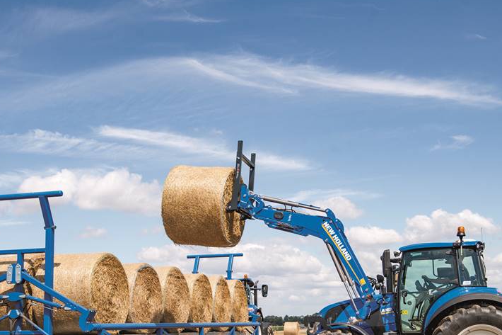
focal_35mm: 49
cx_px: 260
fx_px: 683
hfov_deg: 40.3
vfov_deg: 27.2
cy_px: 248
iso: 200
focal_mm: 32
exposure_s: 1/1250
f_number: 6.3
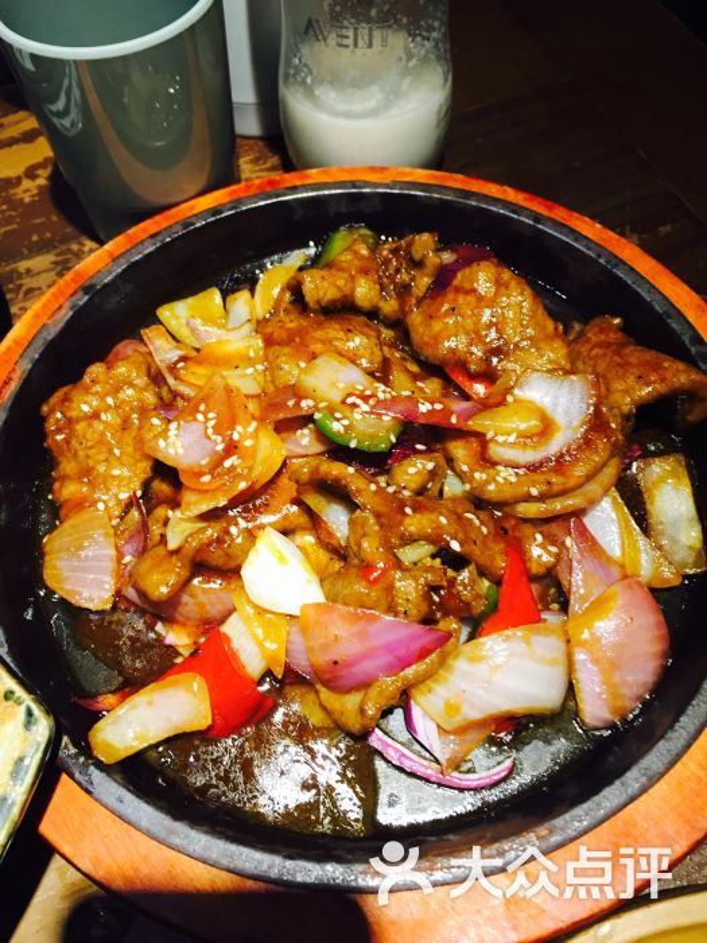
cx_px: 354
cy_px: 472
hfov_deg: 48.2
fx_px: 790
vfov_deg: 61.7
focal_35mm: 29
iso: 80
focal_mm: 4.15
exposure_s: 1/30
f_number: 2.2
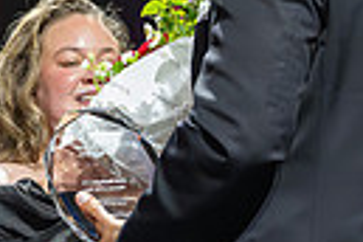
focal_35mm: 195
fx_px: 1966
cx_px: 200
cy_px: 250
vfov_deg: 7.0
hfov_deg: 10.5
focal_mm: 41
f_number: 3.2
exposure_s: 1/500
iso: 5000
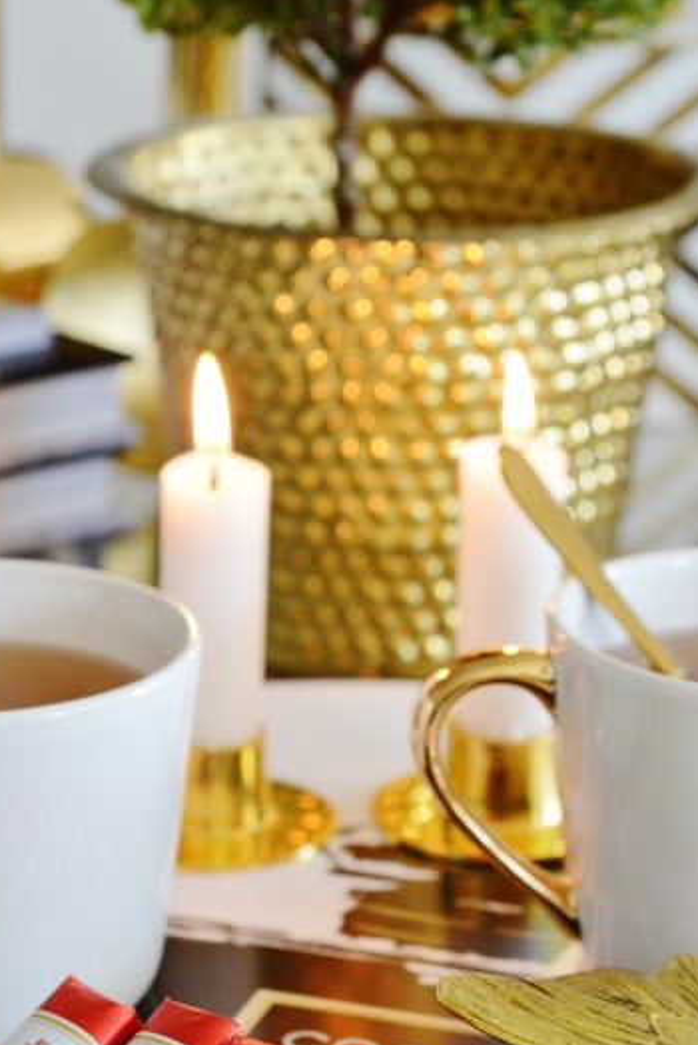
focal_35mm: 129
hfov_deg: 10.6
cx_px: 307
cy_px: 586
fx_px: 3747
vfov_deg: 15.9
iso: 1600
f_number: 5.6
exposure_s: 1/100
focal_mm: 66
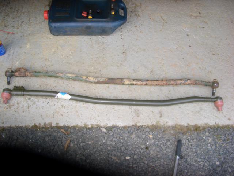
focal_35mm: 35
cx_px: 117
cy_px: 88
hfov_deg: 52.6
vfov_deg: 40.7
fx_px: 237
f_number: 2.6
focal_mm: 5.8
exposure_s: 1/125
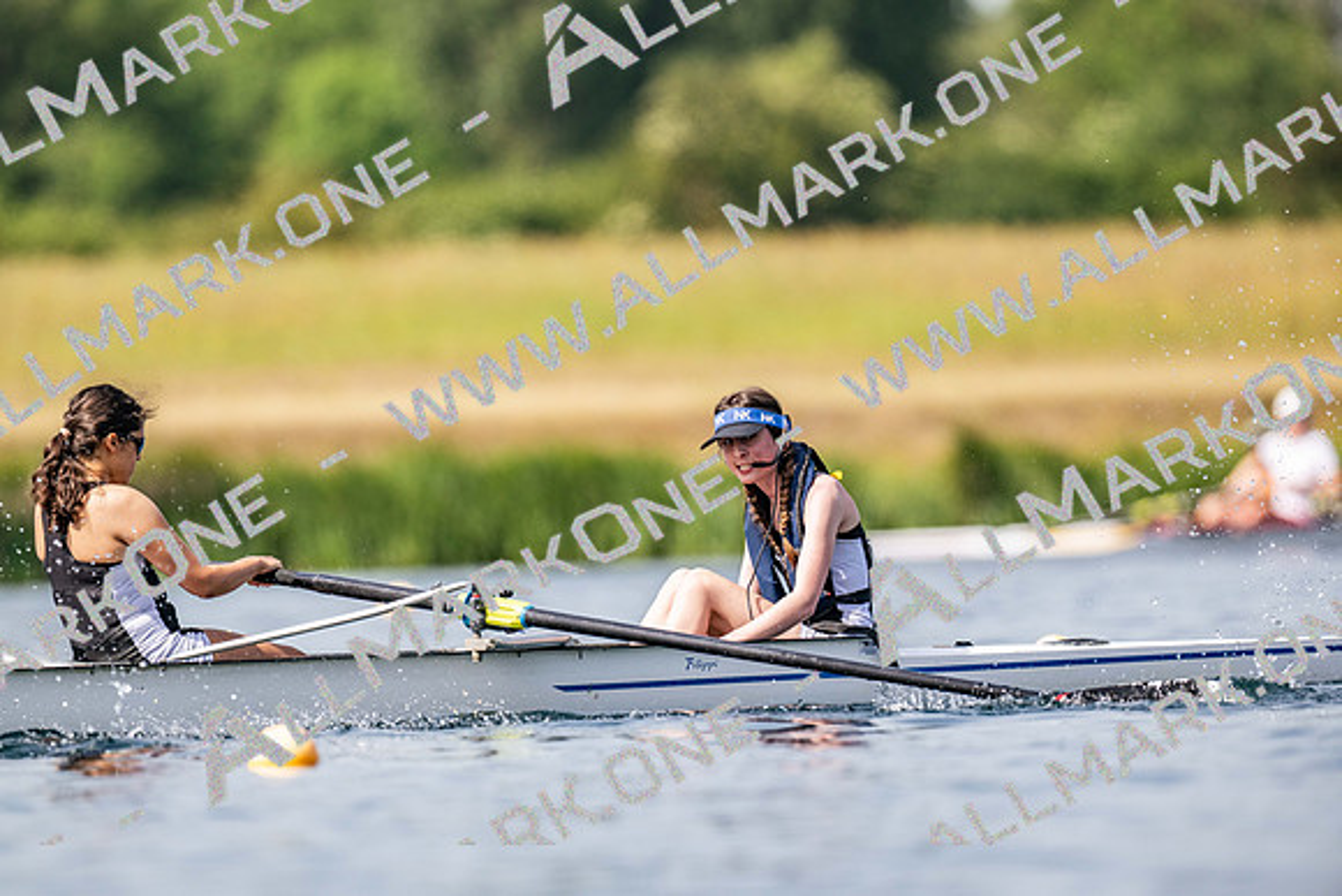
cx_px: 671
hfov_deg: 3.4
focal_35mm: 600
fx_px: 22371
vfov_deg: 2.3
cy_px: 448
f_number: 5
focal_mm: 600
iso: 250
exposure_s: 1/2500
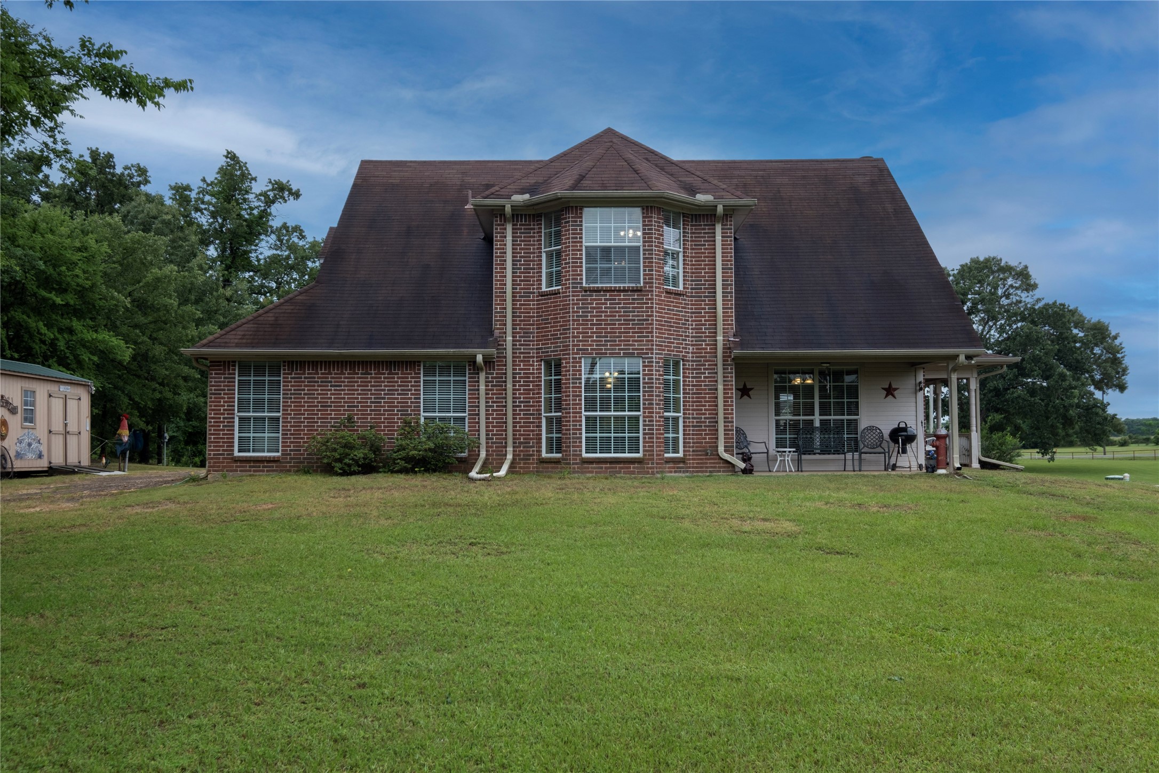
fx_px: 1062
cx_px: 580
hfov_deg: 57.2
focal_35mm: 33
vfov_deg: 40.0
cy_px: 386
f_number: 6.4
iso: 160
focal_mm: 21.9
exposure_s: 1/125
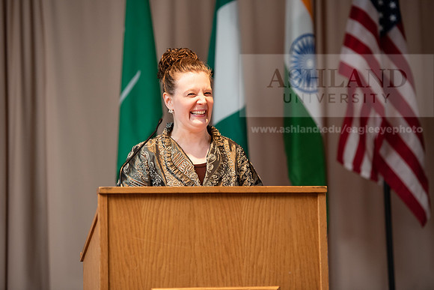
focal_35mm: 145
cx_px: 217
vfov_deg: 9.5
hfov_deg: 14.2
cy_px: 145
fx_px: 1748
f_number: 3.5
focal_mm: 145
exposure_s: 1/200
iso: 1600
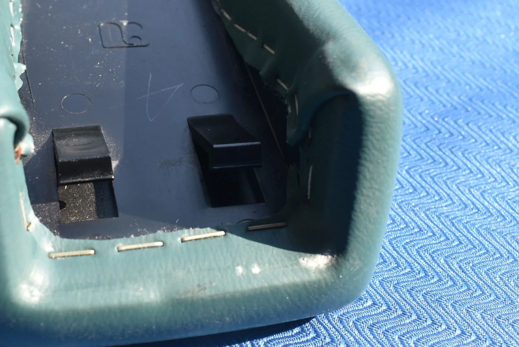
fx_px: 750
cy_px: 151
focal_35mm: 52
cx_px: 171
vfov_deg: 26.0
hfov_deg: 37.7
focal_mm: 22
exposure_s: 1/100
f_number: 8
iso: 100
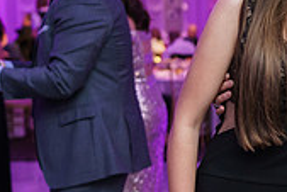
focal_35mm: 120
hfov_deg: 16.5
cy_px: 118
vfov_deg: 11.4
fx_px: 957
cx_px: 323
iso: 2000
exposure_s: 1/250
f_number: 2
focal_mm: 35
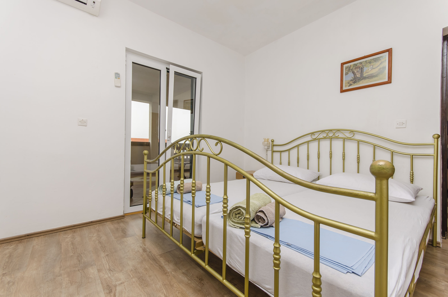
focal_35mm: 15
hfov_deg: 100.5
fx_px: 186
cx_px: 224
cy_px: 148
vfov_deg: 77.1
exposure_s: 1/125
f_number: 7.1
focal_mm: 10
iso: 100
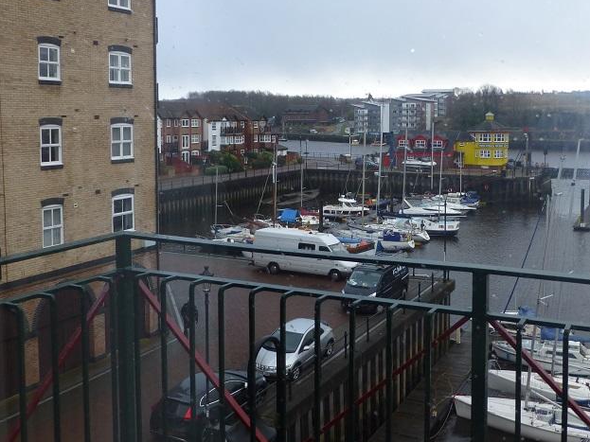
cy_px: 154
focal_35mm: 37
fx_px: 631
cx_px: 362
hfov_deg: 49.7
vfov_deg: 38.3
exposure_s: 1/125
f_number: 3.5
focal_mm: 4.3
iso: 100
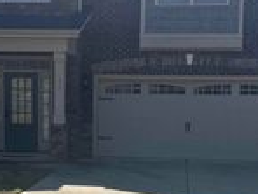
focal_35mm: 88
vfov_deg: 16.5
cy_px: 179
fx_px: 656
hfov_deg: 22.2
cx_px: 105
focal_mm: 5.96
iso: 50
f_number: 1.6
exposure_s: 1/4630
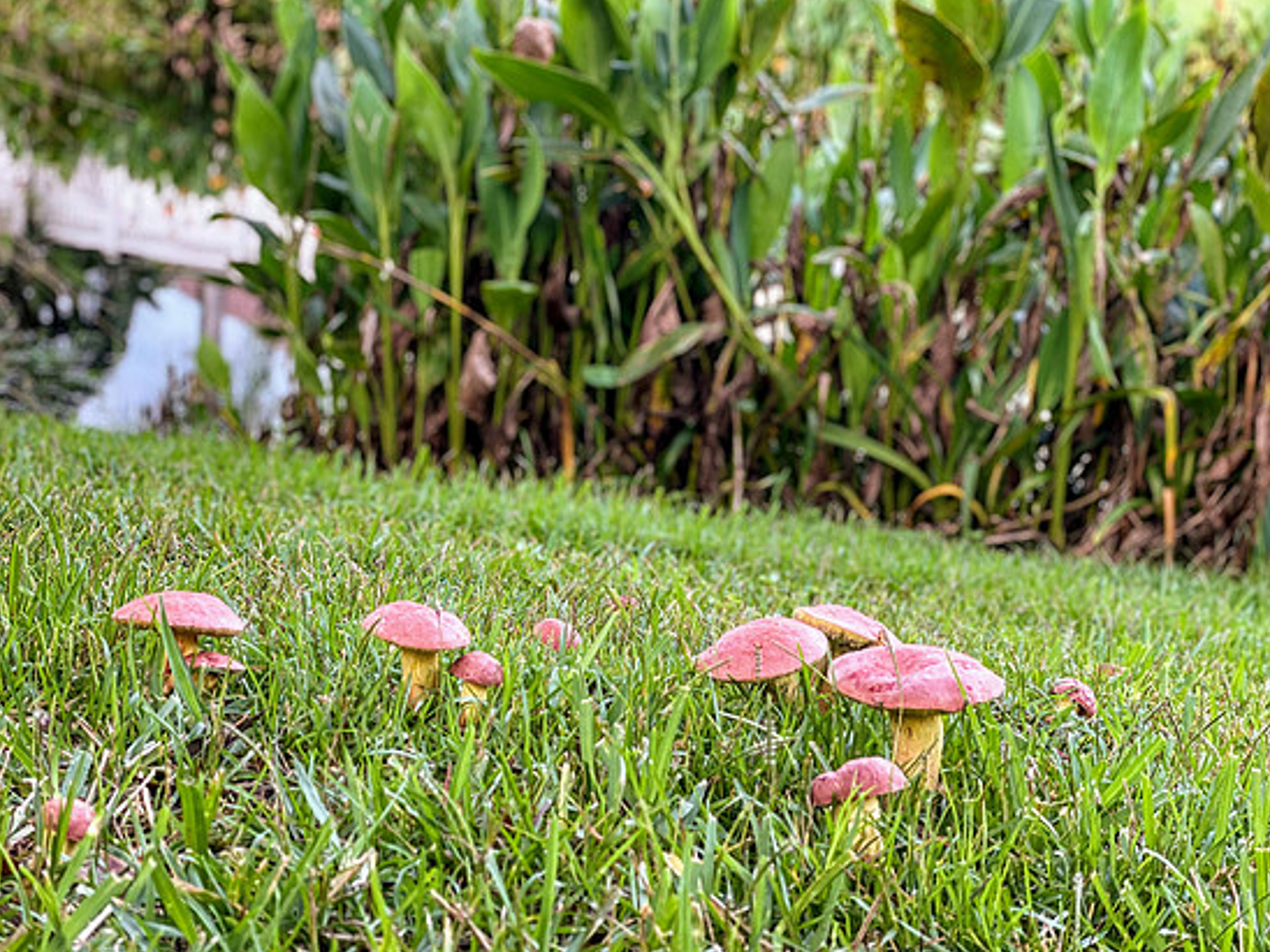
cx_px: 614
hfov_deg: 34.9
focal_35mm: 55
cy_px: 488
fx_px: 2018
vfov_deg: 26.6
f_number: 2
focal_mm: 6
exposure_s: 1/122
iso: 40
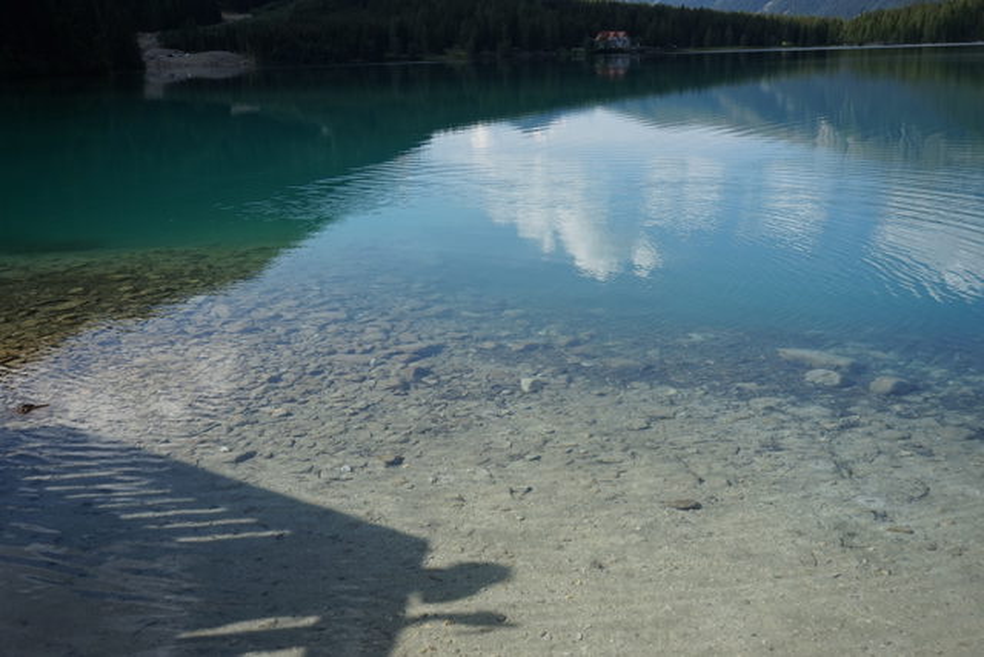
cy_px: 328
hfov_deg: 54.4
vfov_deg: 37.9
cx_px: 492
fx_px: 957
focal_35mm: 35
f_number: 5.6
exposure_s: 1/2000
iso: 400
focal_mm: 35
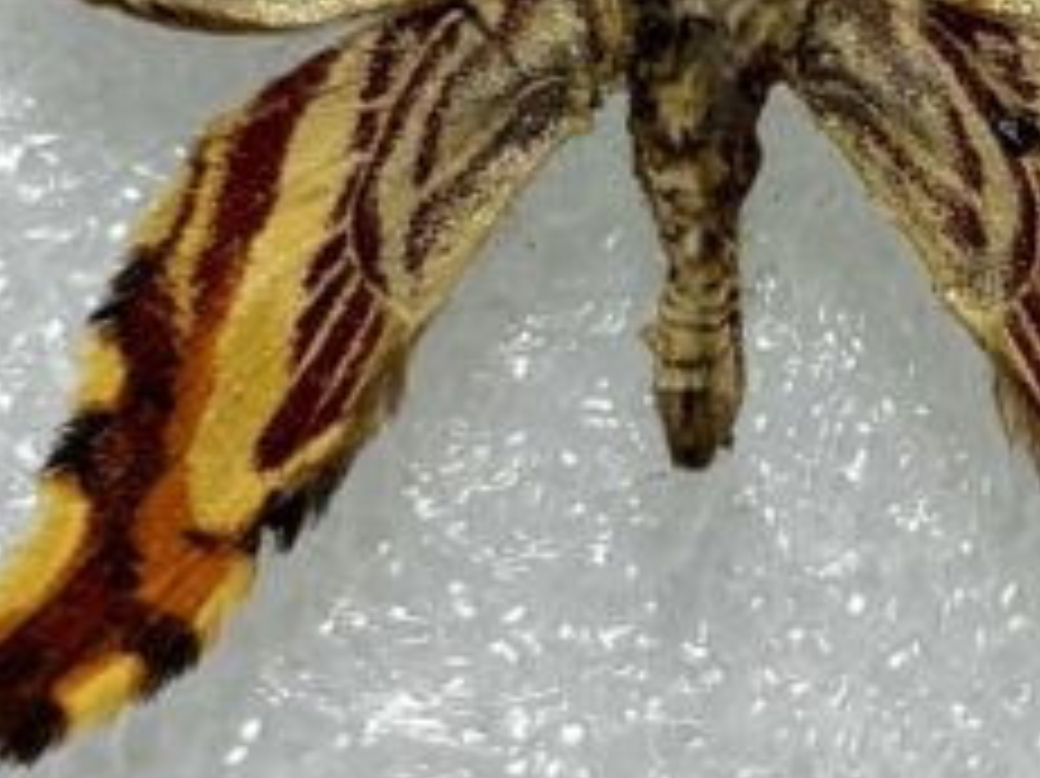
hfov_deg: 41.9
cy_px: 27
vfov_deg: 30.2
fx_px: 1351
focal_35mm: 45
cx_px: 635
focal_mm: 5.96
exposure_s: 1/1263
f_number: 1.6
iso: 50
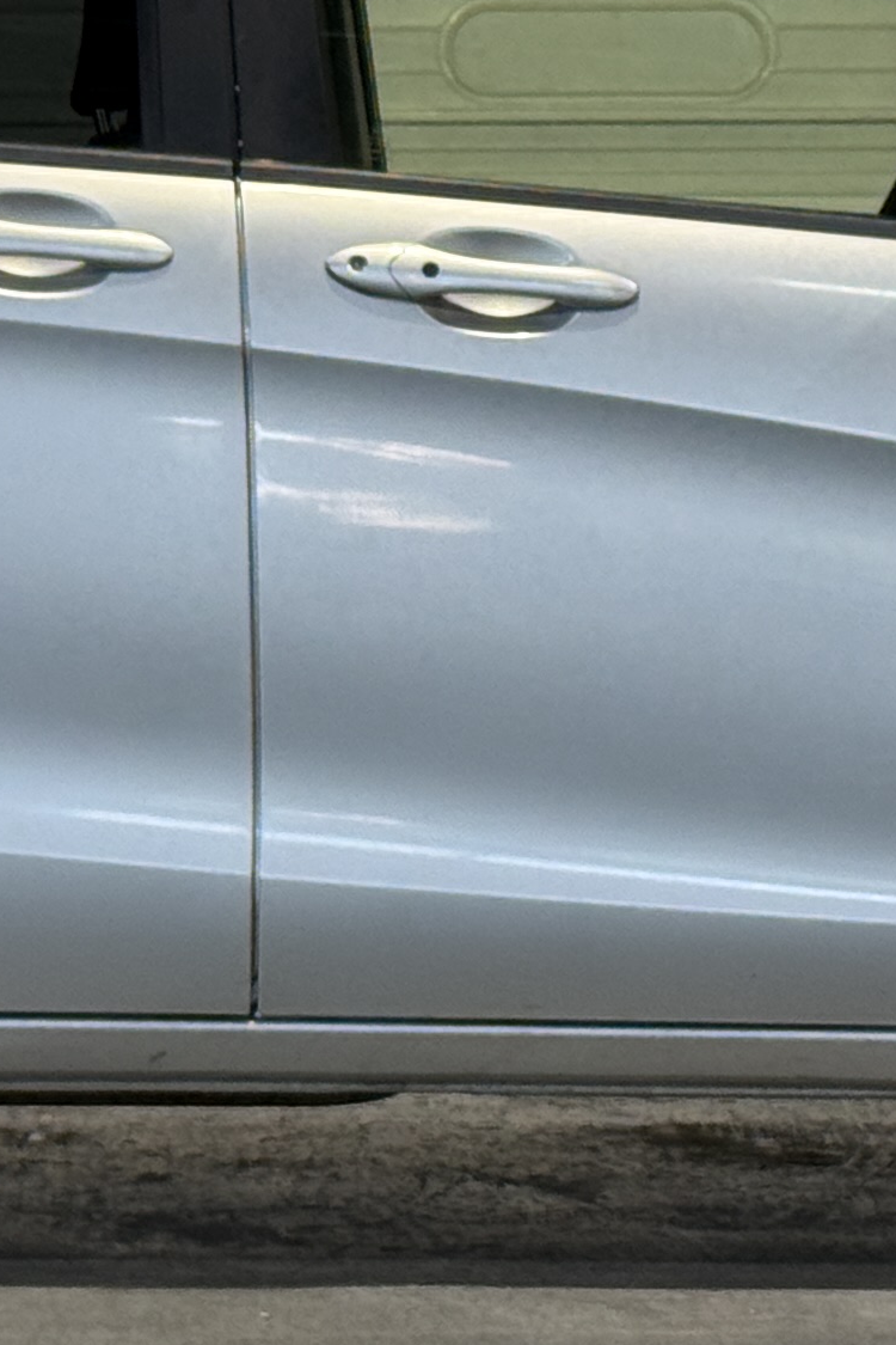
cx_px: 386
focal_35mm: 179
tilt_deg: -0.3
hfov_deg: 7.7
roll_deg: -0.5
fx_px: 6682
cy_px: 392
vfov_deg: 11.5
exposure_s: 1/60
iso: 64
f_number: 1.78
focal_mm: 6.76
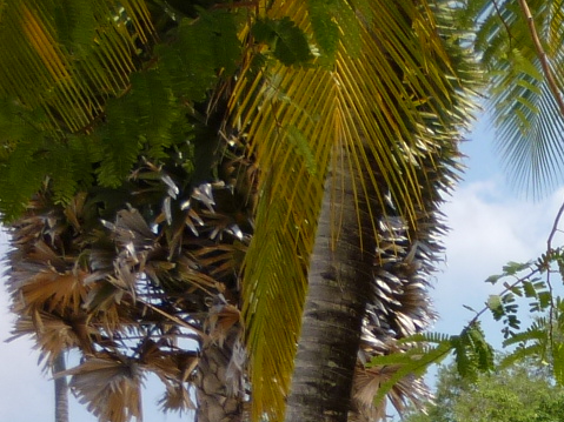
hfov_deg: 14.2
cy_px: 745
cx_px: 980
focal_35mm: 124
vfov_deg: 11.2
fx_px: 2020
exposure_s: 1/500
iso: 80
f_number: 4
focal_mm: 5.2
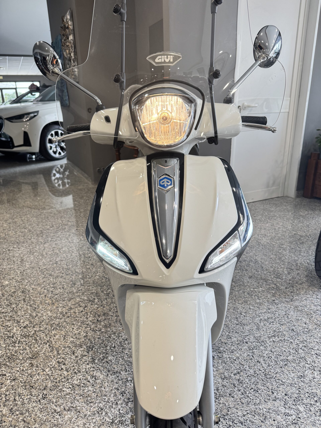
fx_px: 297
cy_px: 214
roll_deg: +1.4
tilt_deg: -20.0
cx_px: 160
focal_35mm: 24
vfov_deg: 71.6
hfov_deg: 56.8
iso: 125
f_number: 1.78
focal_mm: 6.76
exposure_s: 1/100
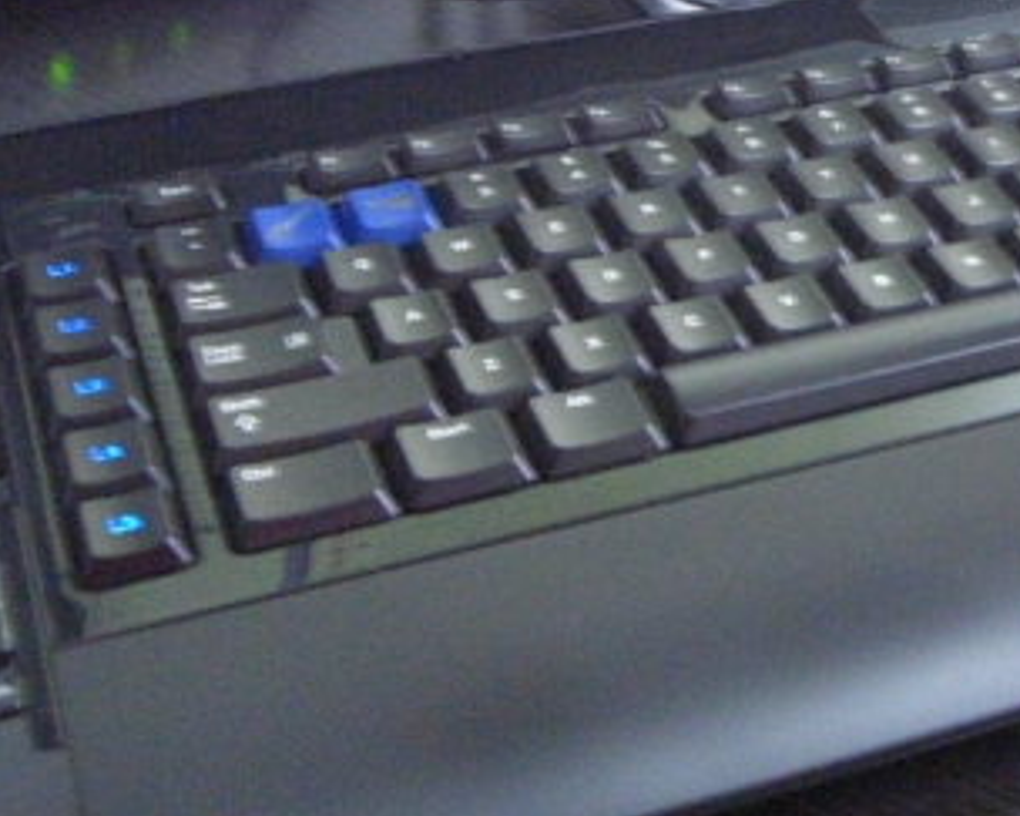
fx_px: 2354
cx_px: 1013
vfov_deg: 19.4
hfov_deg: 23.5
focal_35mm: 78
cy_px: 118
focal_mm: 6.2
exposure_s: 1/13
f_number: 2.7
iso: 800
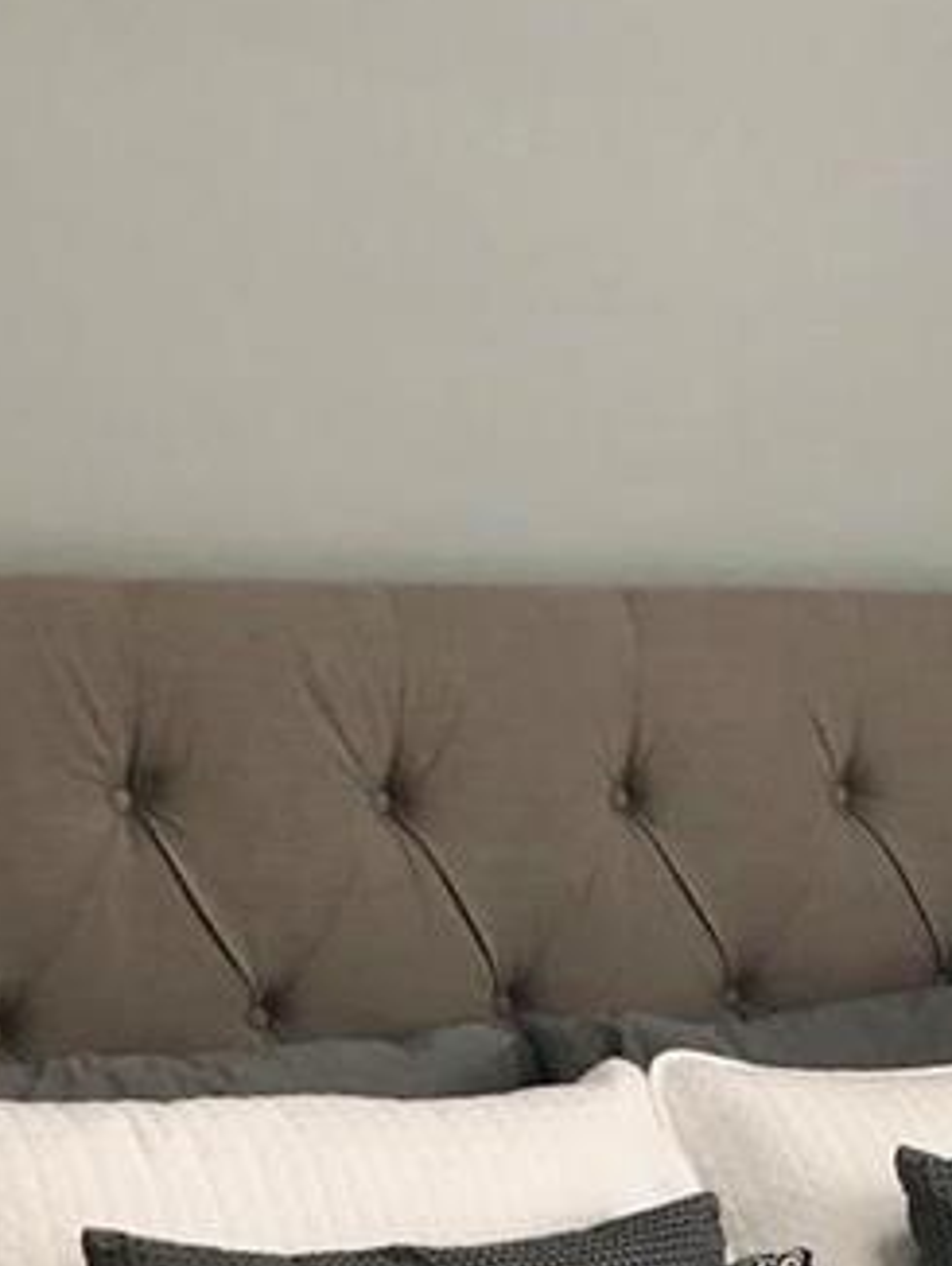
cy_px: 1557
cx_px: 785
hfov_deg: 14.3
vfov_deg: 18.0
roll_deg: -1.0
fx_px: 3772
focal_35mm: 103
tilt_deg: -14.5
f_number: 1.8
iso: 25
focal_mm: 3.99
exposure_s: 1/30
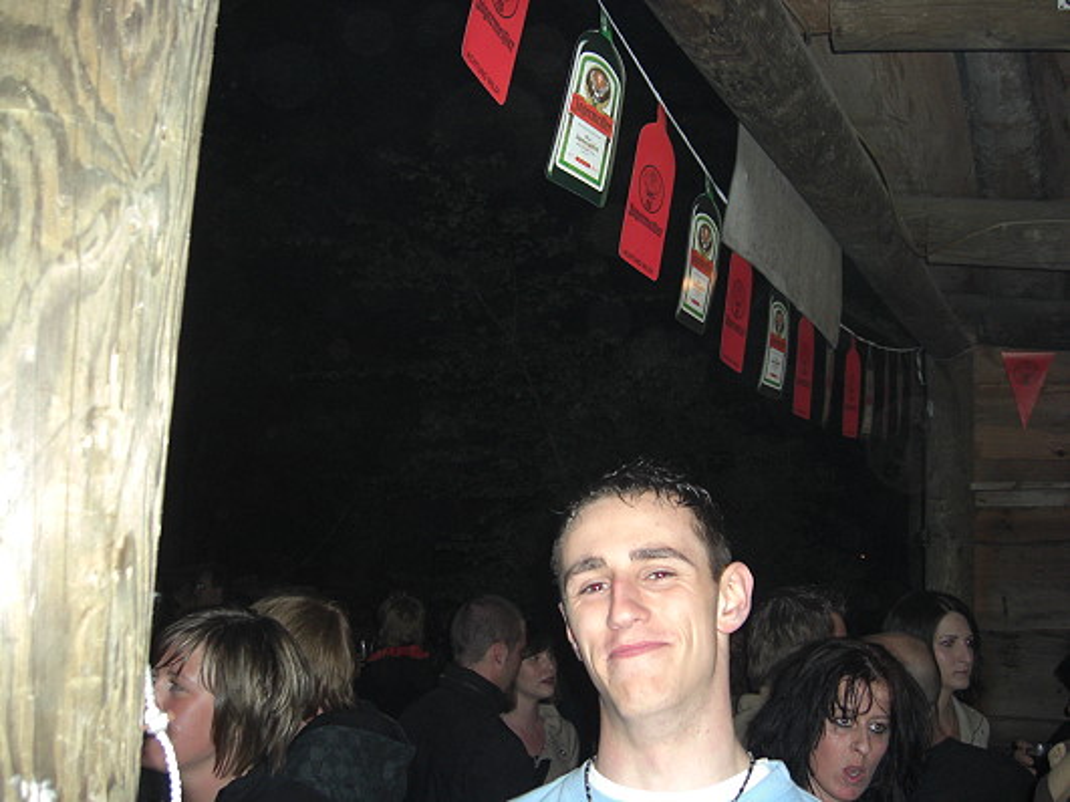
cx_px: 535
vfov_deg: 37.7
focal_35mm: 38
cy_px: 401
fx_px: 1174
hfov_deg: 49.0
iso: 200
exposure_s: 1/60
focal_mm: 7.9
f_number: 2.8
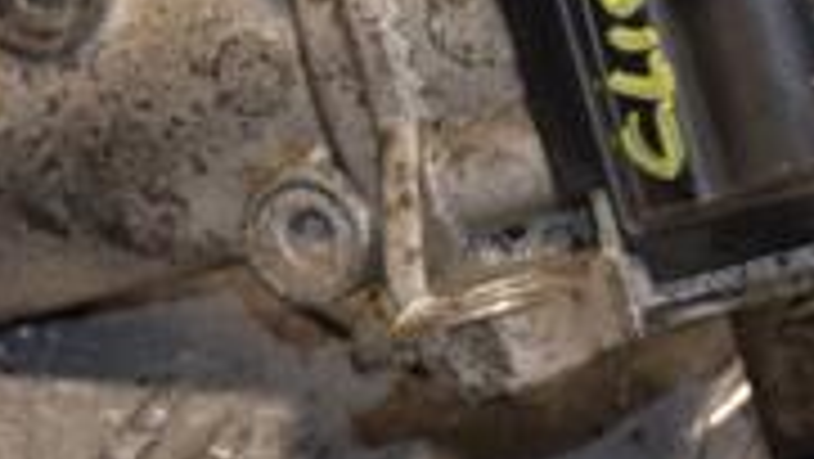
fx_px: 8416
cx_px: 513
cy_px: 86
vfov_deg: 3.1
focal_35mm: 390
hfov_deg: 5.5
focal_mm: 75
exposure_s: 1/160
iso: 800
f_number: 5.3
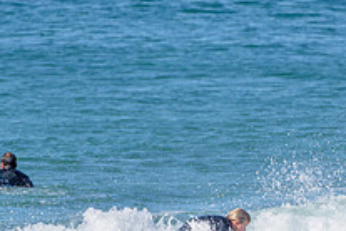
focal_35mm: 1404
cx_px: 147
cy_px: 277
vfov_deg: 1.0
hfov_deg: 1.5
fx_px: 13493
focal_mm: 500
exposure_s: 1/2000
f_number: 5.6
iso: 160
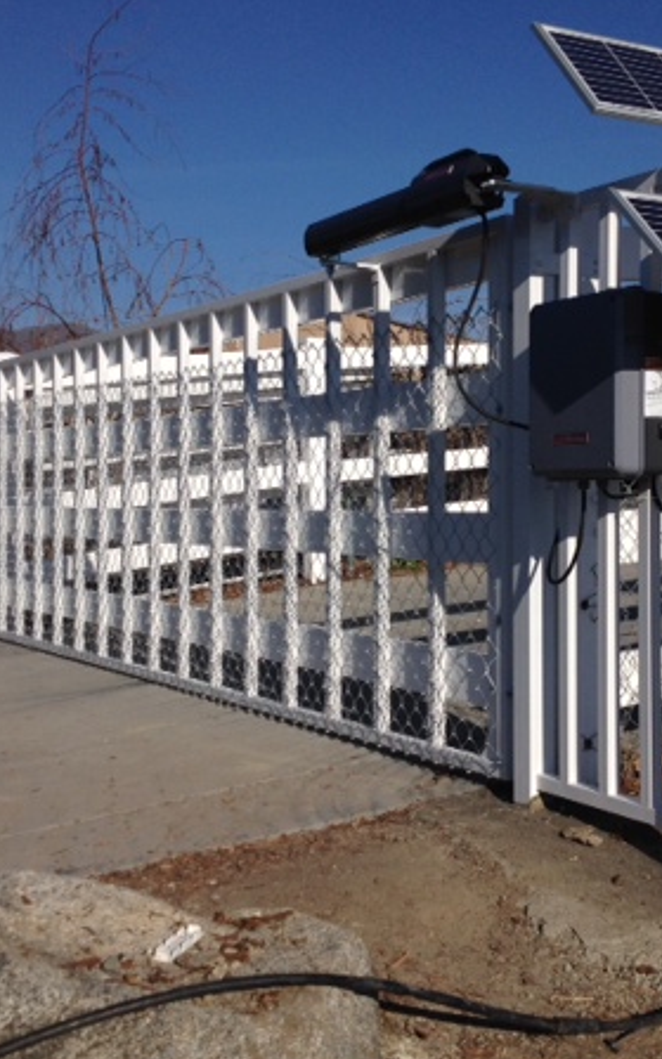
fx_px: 1530
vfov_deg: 38.2
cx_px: 440
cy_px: 522
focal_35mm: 53
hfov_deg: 24.3
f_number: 2.4
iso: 50
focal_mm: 4.28
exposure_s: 1/4608
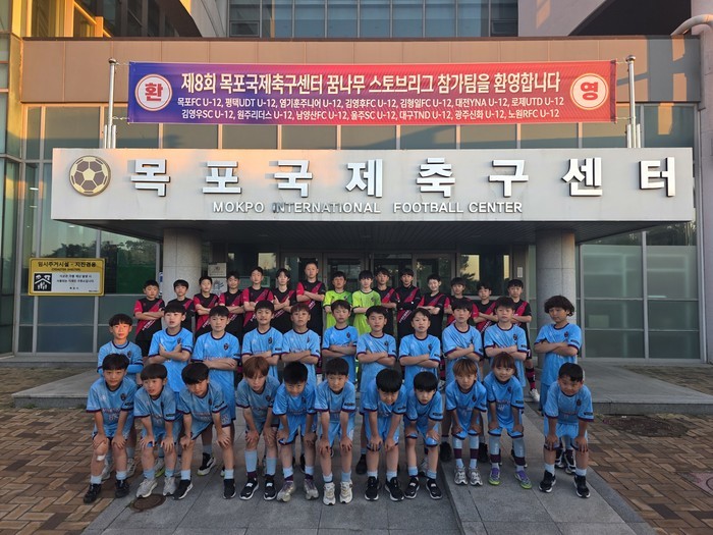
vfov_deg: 58.9
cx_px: 356
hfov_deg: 73.9
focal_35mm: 23
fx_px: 474
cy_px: 268
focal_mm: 6.3
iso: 80
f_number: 1.7
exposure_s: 1/180
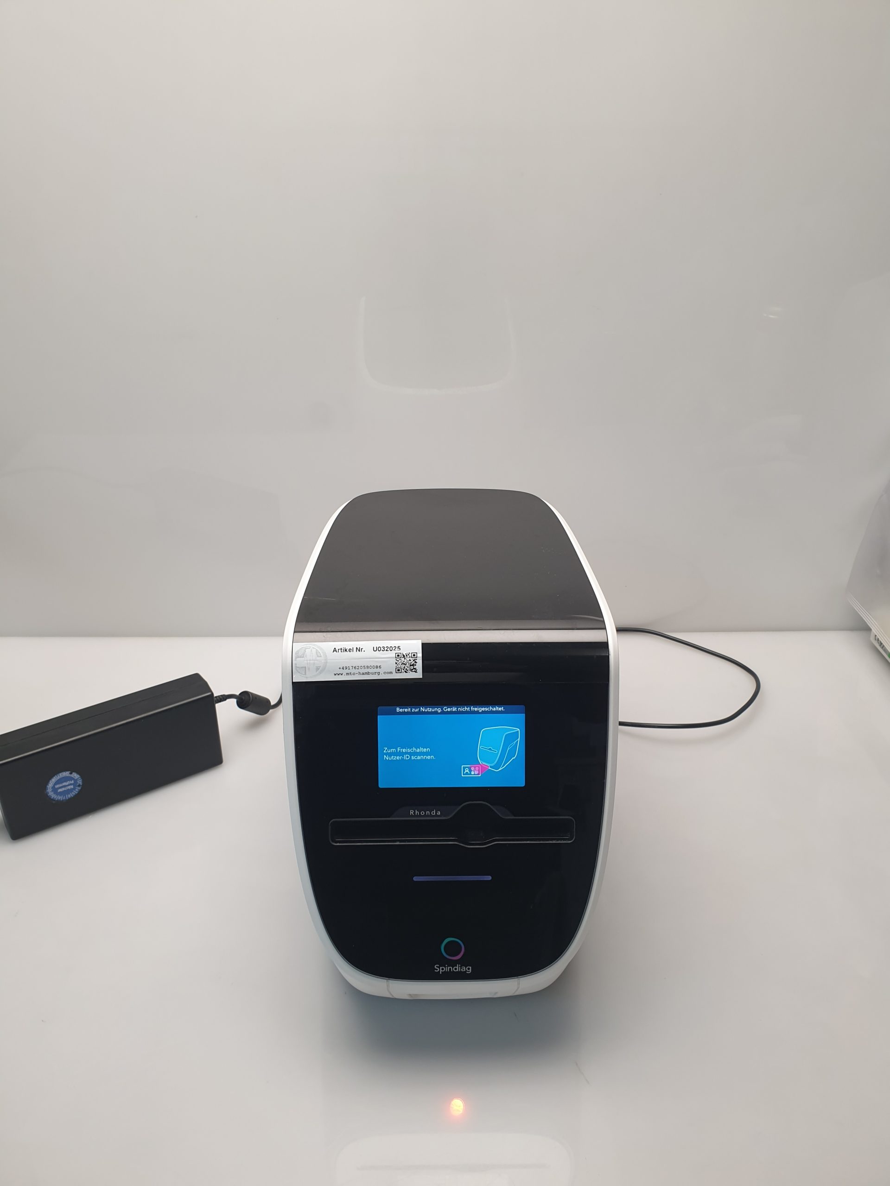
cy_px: 593
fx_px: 891
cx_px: 445
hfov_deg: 53.1
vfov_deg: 67.3
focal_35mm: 26
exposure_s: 1/50
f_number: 2.4
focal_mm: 4.3
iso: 64
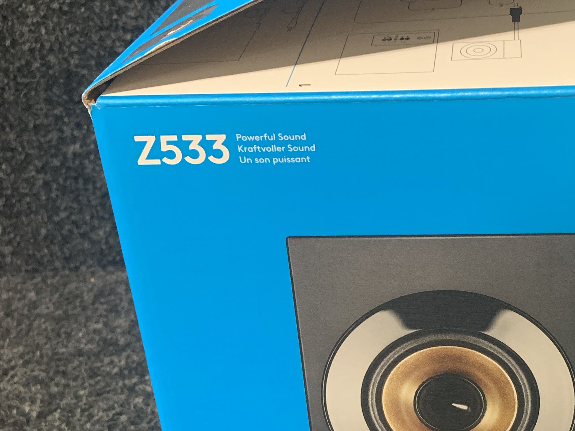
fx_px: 930
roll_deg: +3.8
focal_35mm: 56
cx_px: 446
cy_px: 256
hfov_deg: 33.5
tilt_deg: -28.2
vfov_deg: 26.1
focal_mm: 4.25
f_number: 1.8
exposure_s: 1/56
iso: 400
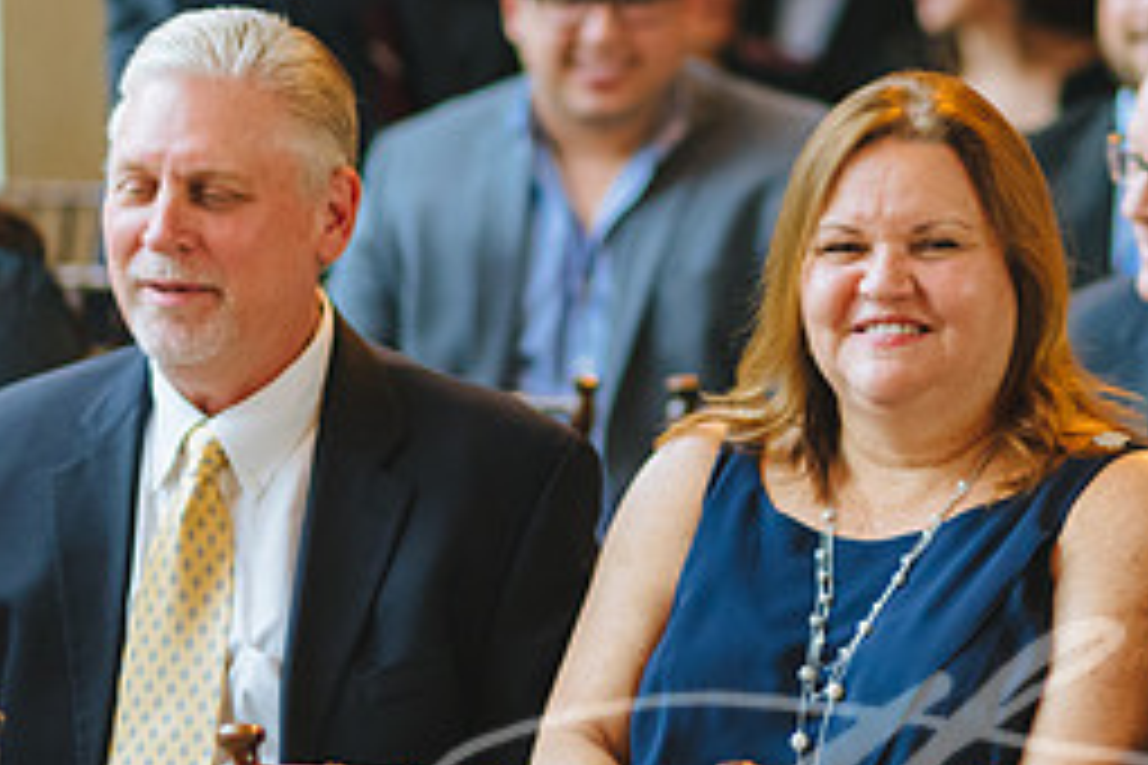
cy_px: 362
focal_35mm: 193
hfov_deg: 10.6
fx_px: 6154
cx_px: 864
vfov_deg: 7.1
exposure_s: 1/200
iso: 3200
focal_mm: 85
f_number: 2
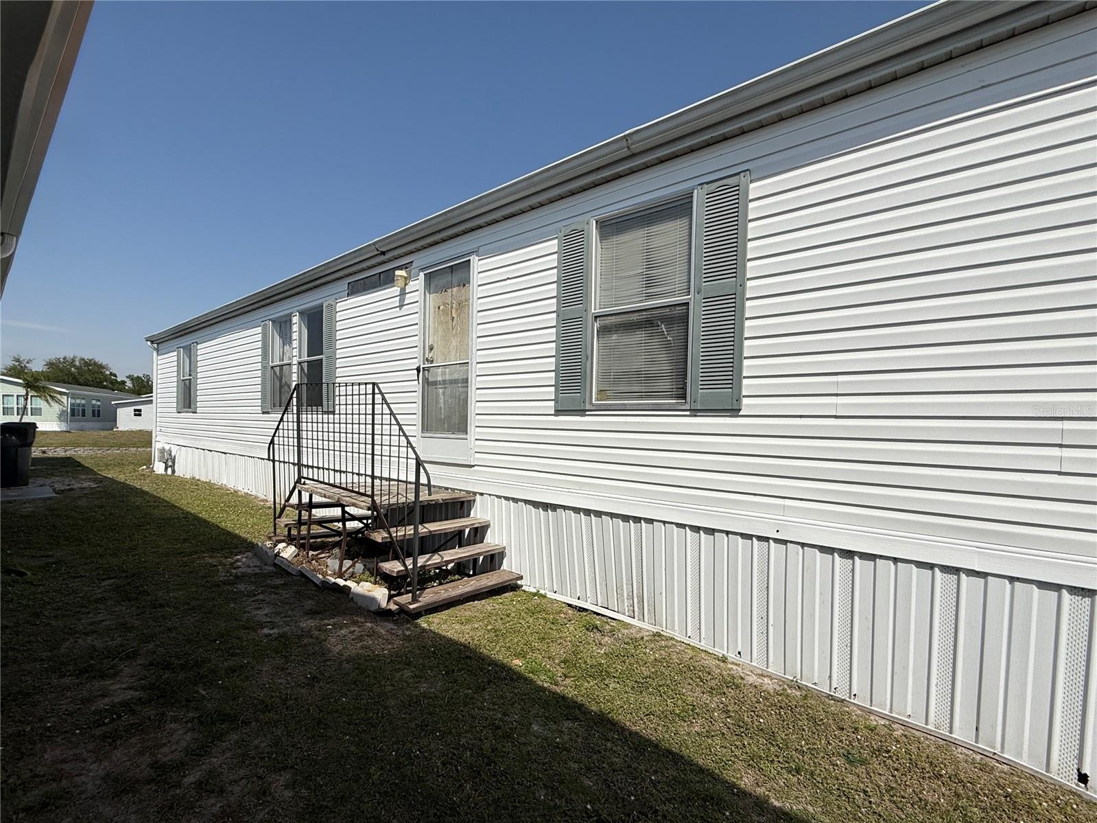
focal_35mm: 14
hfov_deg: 102.1
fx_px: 444
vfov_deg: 85.7
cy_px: 412
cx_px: 548
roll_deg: +2.2
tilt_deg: -0.3
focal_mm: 2.22
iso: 40
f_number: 2.2
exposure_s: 1/5618
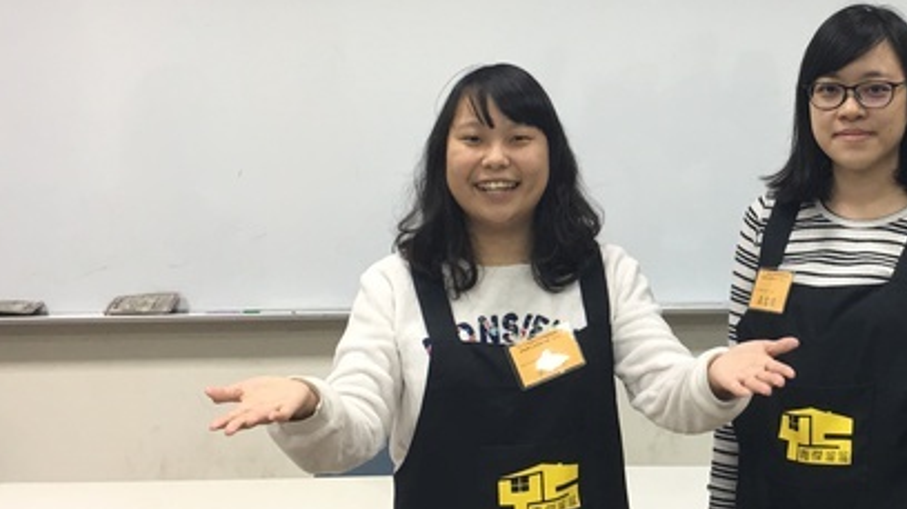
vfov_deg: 19.4
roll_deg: +0.1
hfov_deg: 32.6
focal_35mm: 62
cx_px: 765
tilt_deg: -1.1
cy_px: 196
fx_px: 1490
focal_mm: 4.15
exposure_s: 1/15
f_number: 2.2
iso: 25
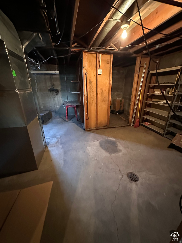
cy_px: 122
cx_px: 91
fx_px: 98
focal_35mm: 14
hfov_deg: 85.7
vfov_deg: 102.1
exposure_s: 1/30
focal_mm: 2.22
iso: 1250
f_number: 2.2
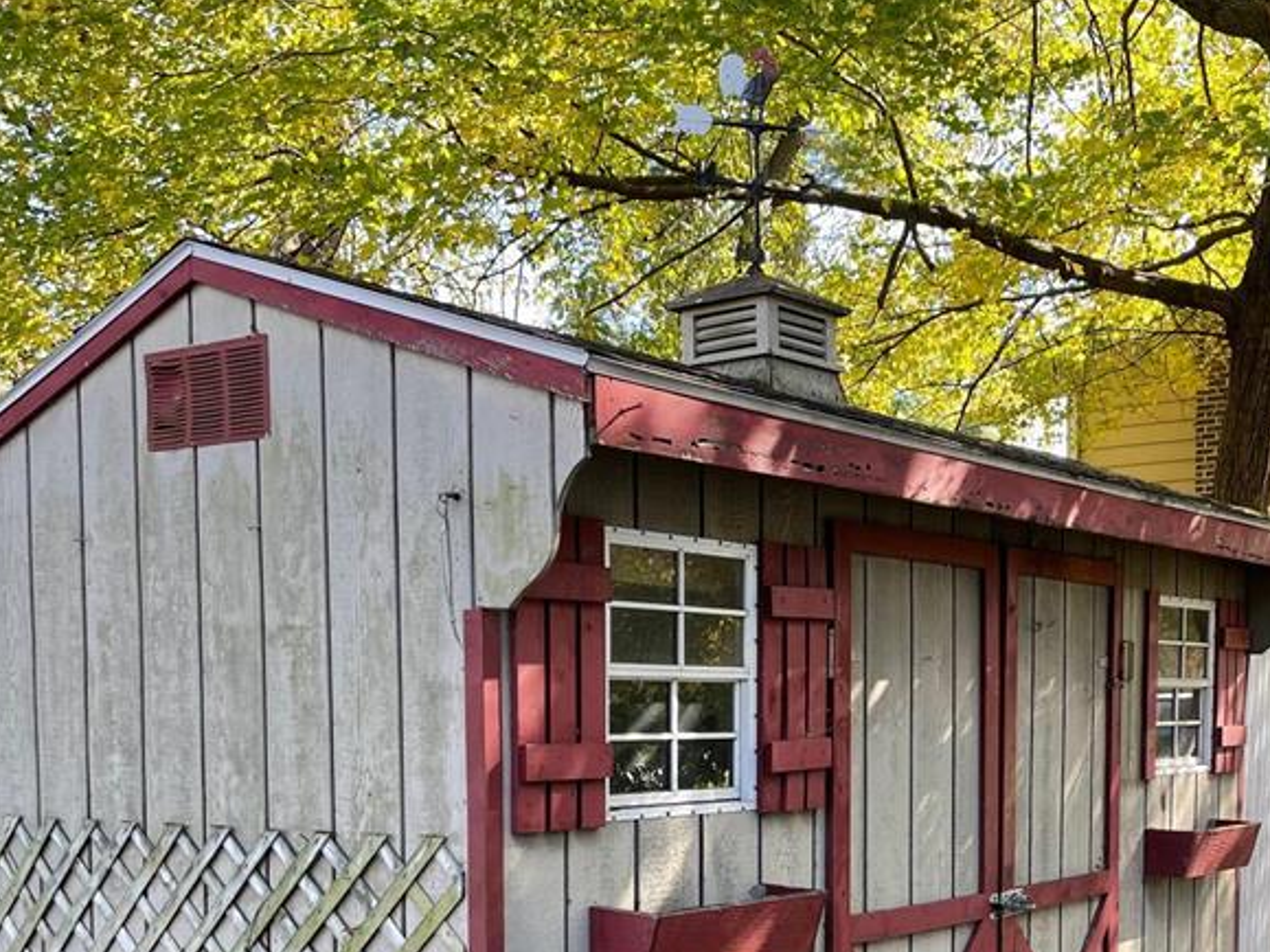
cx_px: 895
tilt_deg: -4.2
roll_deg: +0.1
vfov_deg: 30.3
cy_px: 831
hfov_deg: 40.5
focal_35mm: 46
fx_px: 1687
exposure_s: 1/151
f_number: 1.6
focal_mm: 4.2
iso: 32
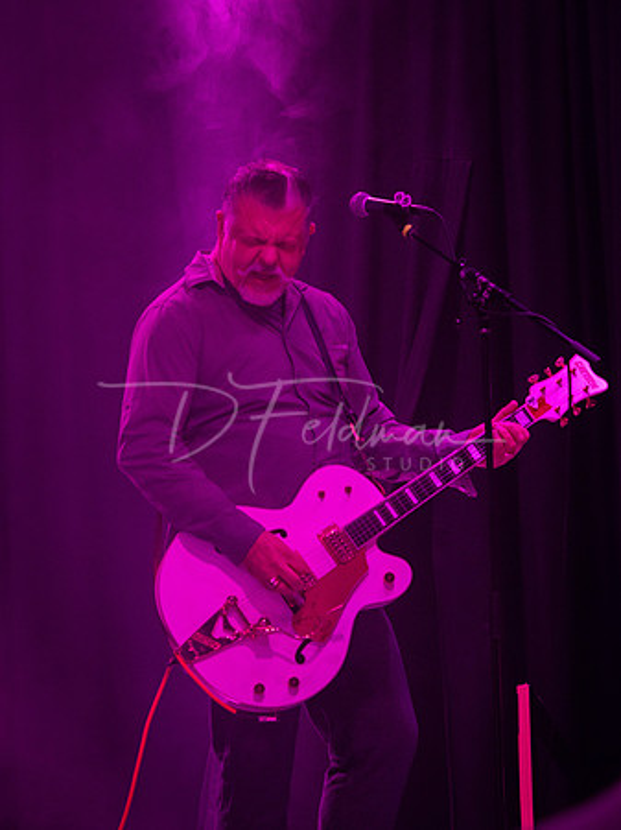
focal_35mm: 150
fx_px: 3591
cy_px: 415
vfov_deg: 13.2
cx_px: 310
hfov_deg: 9.9
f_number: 2.8
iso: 2000
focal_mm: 75
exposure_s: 1/125
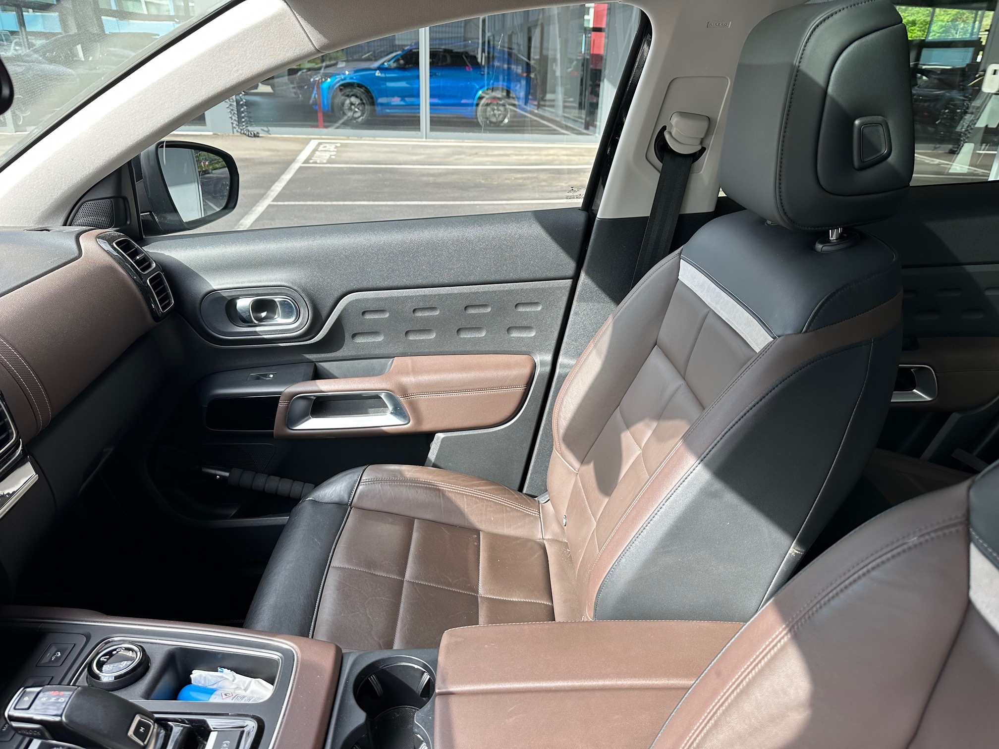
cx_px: 500
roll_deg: -1.7
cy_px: 374
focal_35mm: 24
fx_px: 693
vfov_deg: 56.8
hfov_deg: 71.6
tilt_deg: -23.3
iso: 80
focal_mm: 6.86
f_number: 1.78
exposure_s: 1/343
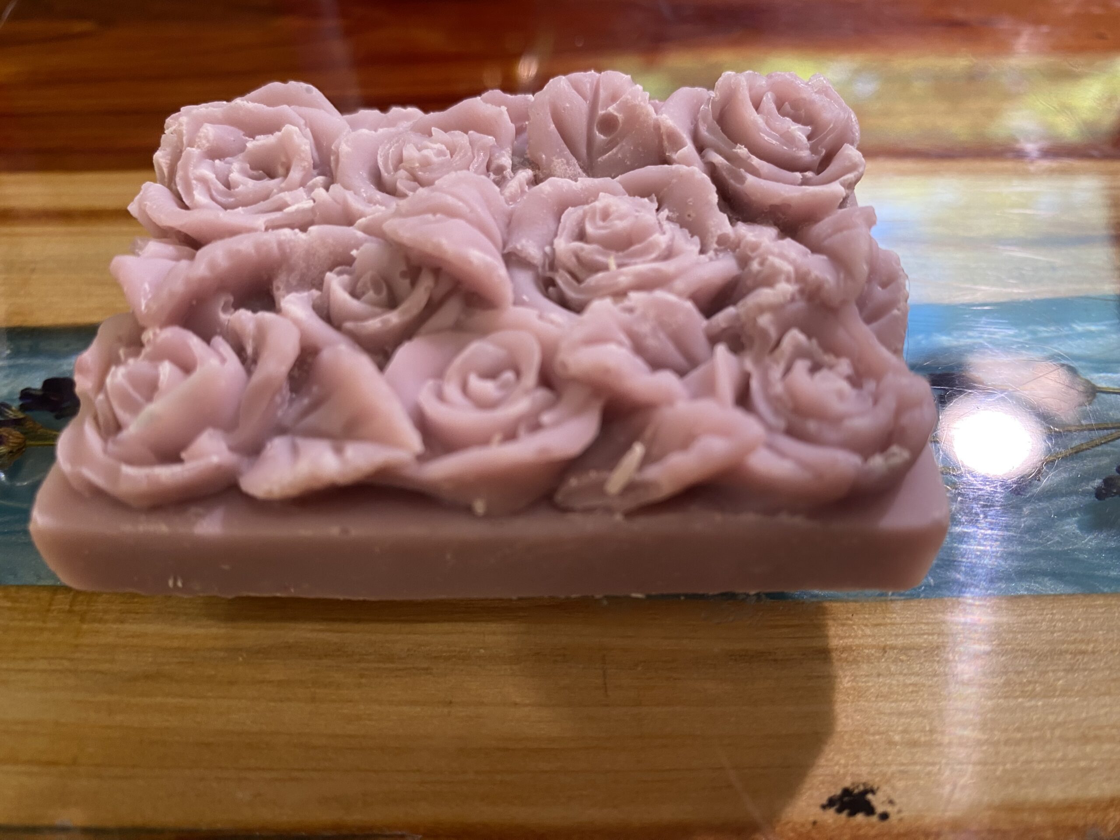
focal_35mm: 26
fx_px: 841
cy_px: 420
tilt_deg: -49.2
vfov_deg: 53.1
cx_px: 560
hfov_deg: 67.3
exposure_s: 1/42
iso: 100
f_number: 1.8
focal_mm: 4.25
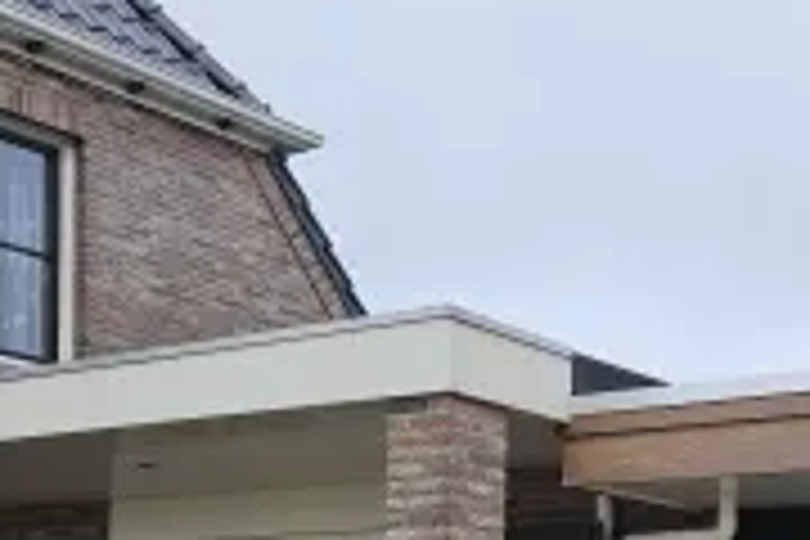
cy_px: 688
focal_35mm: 71
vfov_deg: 18.0
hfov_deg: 26.7
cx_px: 839
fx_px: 1597
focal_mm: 5.4
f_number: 1.8
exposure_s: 1/551
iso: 32
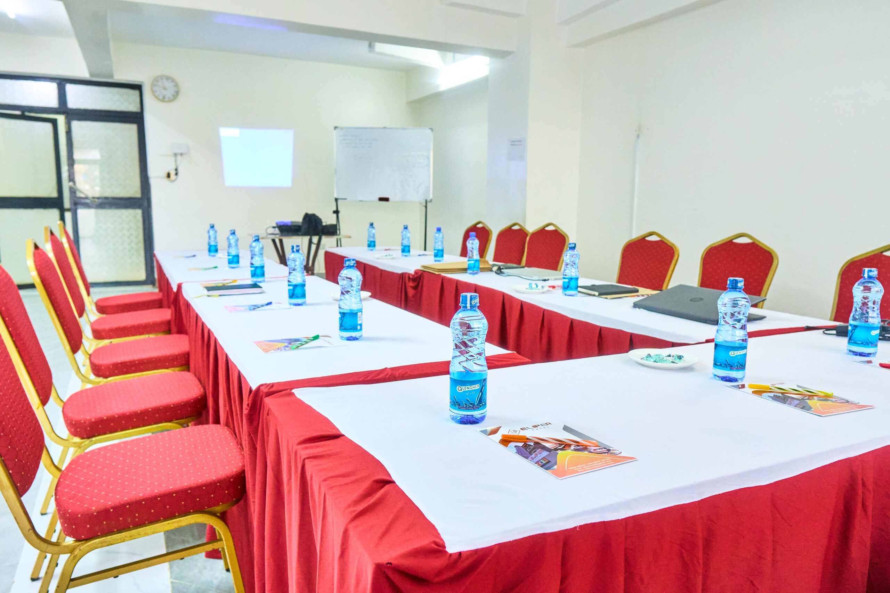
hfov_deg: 73.7
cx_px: 445
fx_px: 593
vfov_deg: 53.1
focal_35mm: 24
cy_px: 296
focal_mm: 16
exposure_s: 1/200
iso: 2500
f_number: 4
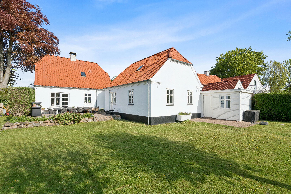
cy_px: 97
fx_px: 129
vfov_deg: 73.7
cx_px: 146
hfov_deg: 96.7
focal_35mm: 16
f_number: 10
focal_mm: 16
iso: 125
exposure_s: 1/200
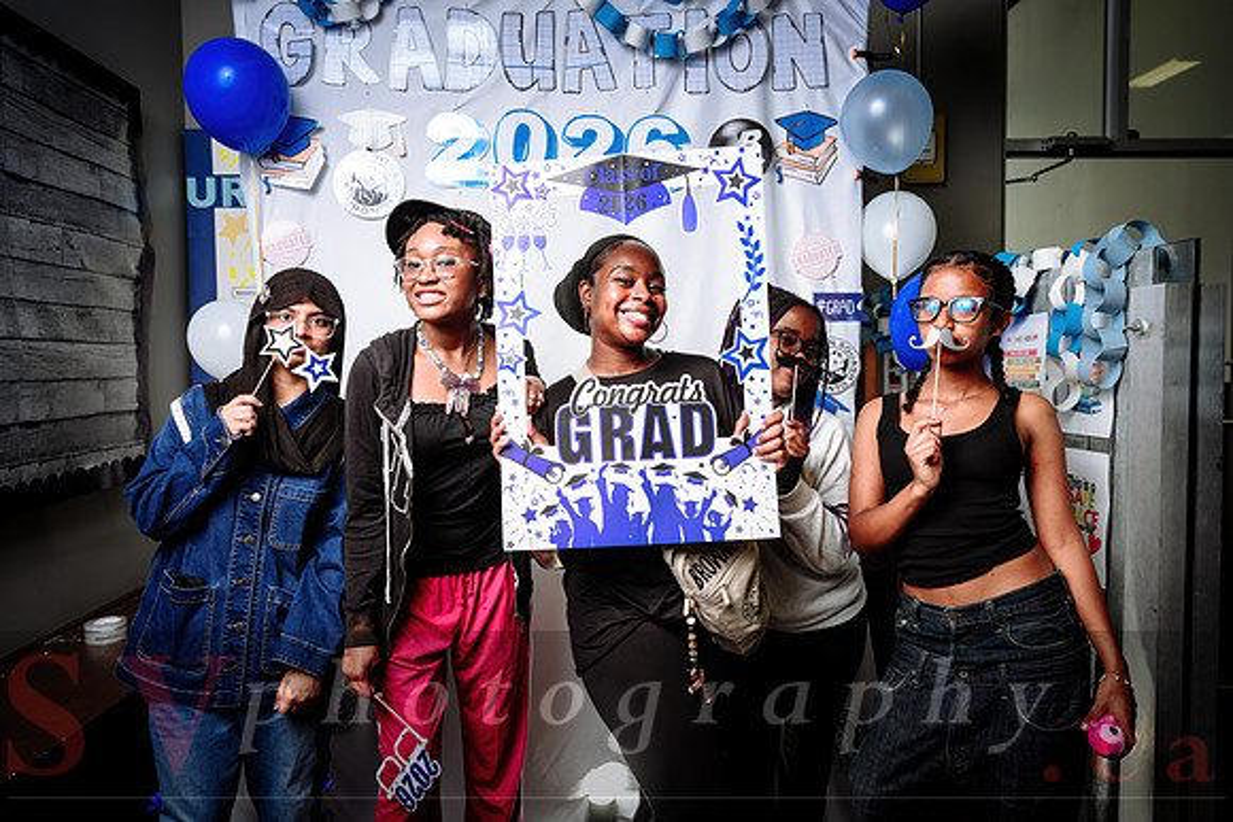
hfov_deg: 69.4
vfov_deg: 49.6
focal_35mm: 26
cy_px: 411
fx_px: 891
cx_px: 616
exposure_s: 1/200
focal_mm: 26
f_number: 4.5
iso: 80
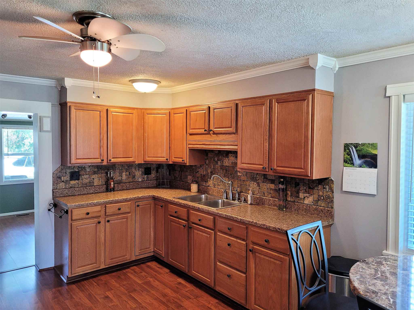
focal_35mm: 26
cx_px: 207
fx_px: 311
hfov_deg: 67.3
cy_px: 155
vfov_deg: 53.1
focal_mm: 5.4
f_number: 1.8
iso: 200
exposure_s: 1/39
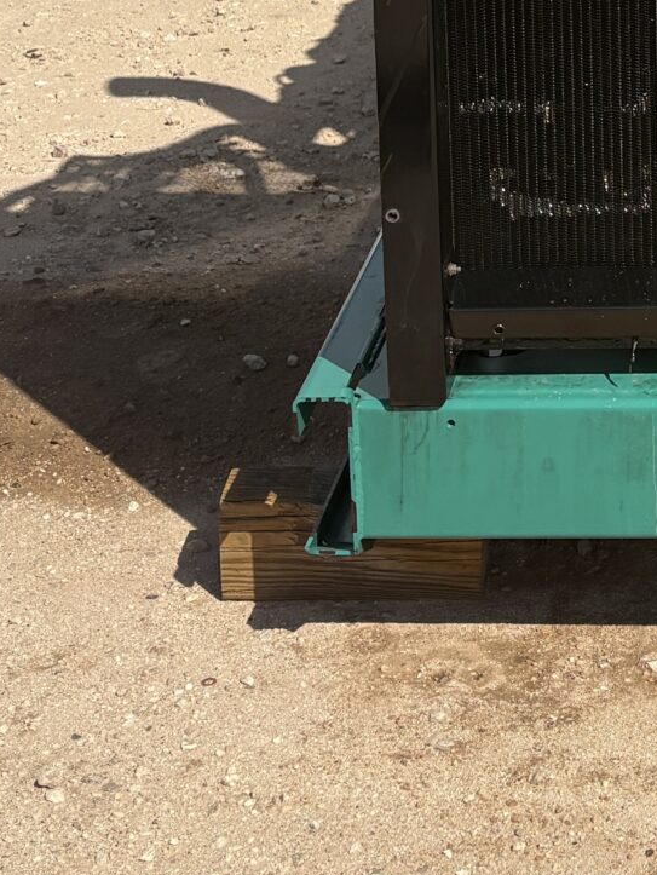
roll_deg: +1.0
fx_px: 2326
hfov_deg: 15.3
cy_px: -184
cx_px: 865
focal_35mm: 92
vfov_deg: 20.0
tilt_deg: -9.1
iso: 50
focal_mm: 5.96
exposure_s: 1/5348
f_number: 1.6
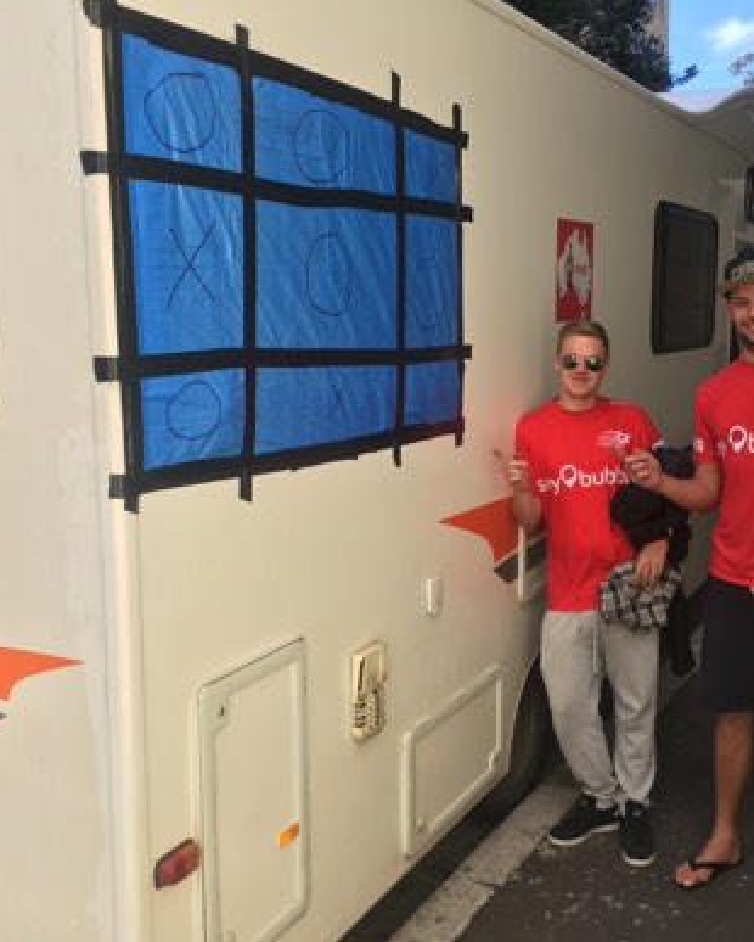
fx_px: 1059
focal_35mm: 38
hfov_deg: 39.0
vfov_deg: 47.9
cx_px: 465
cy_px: 470
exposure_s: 1/706
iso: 32
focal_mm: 4.15
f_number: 2.2
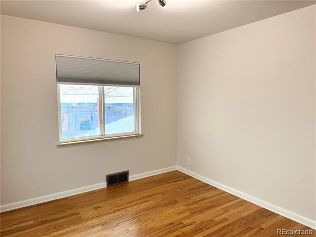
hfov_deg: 71.6
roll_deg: -0.3
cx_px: 158
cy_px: 118
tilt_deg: -6.6
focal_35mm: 24
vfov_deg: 56.8
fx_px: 219
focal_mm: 6.76
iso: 100
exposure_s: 1/127
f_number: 1.78
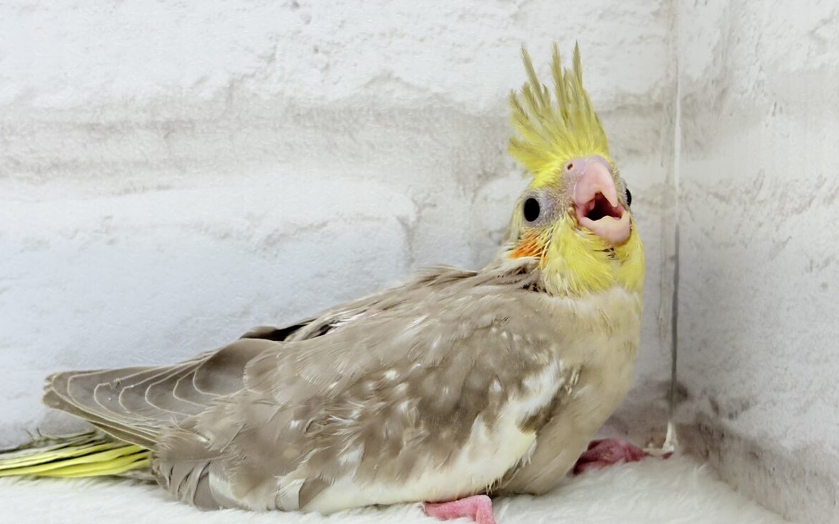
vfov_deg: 23.1
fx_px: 1280
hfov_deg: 36.3
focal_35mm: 56
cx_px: 418
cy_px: 289
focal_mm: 5.96
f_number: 1.6
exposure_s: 1/100
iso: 100
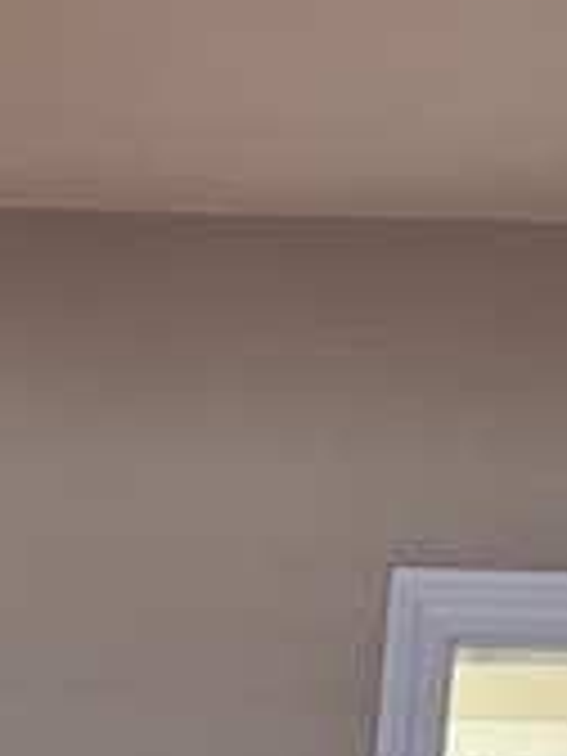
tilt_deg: -3.8
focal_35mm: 119
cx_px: -45
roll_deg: -4.2
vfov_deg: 14.3
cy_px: 1436
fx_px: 2599
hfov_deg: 12.3
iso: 100
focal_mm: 5.7
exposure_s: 1/120
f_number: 1.5
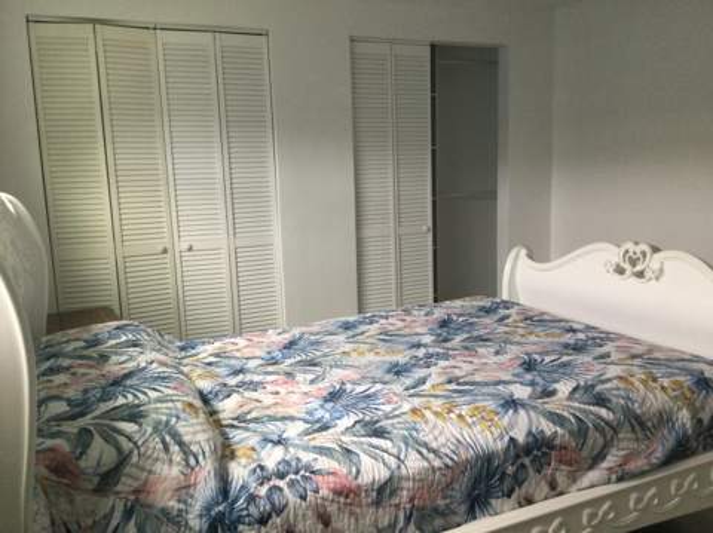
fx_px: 638
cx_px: 356
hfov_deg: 58.4
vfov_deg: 45.4
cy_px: 266
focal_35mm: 31
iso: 32
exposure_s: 1/30
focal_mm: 3.3
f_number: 2.4
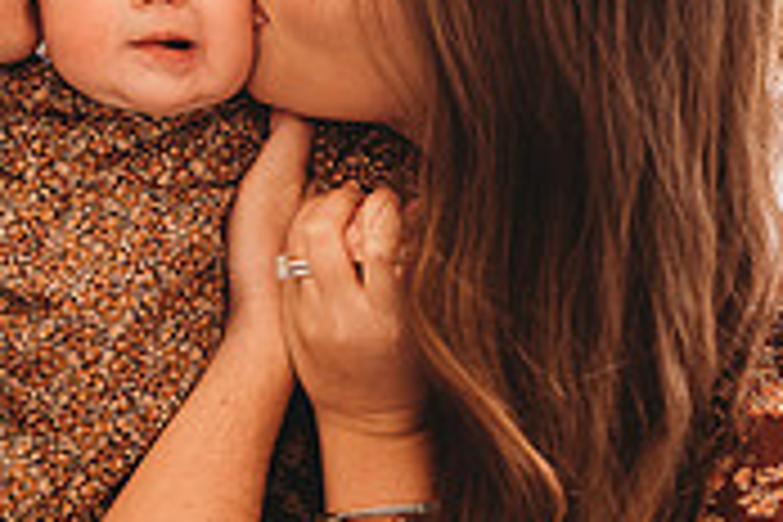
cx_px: 72
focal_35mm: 80
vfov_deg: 17.1
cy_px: 227
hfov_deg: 24.6
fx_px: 1740
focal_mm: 24
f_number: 4.5
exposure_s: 1/160
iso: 400
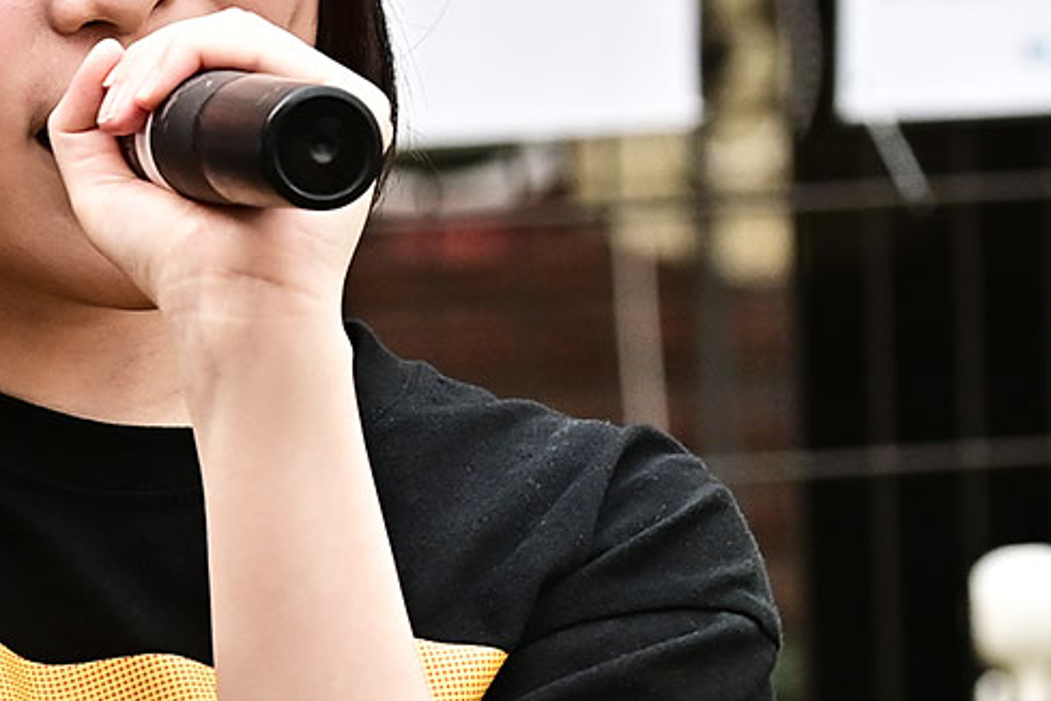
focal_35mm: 613
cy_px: 519
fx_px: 17895
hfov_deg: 3.4
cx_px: -71
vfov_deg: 2.2
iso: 400
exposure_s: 1/400
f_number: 4.5
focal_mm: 100
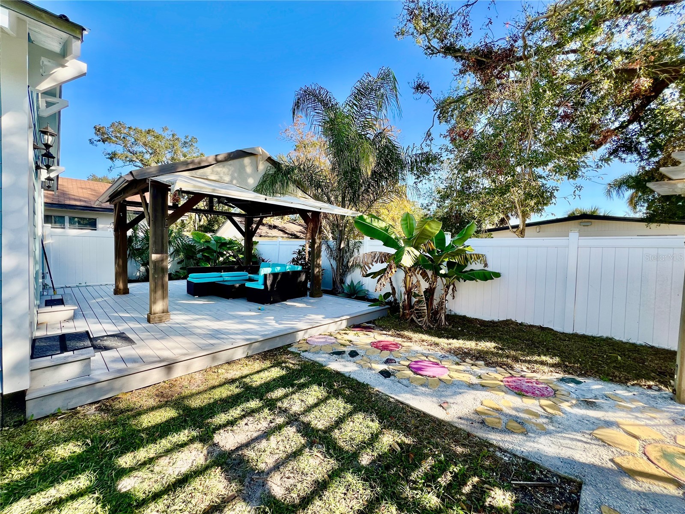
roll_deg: -0.7
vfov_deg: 89.9
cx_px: 342
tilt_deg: -2.0
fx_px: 257
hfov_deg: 106.2
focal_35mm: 13
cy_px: 257
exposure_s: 1/267
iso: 32
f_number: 1.8
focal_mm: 1.57
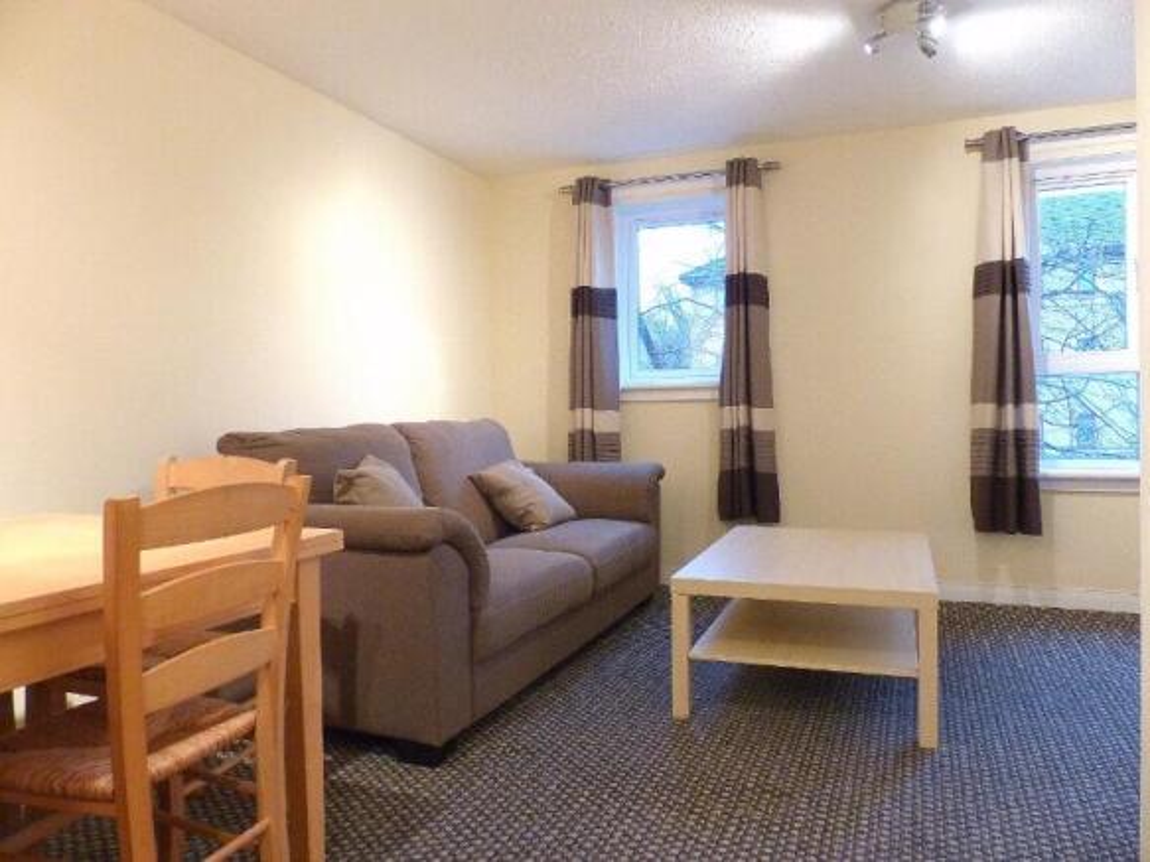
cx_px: 575
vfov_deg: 54.9
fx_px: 830
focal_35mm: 25
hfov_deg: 69.4
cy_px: 431
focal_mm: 4.5
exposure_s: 1/25
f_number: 2.8
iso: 400
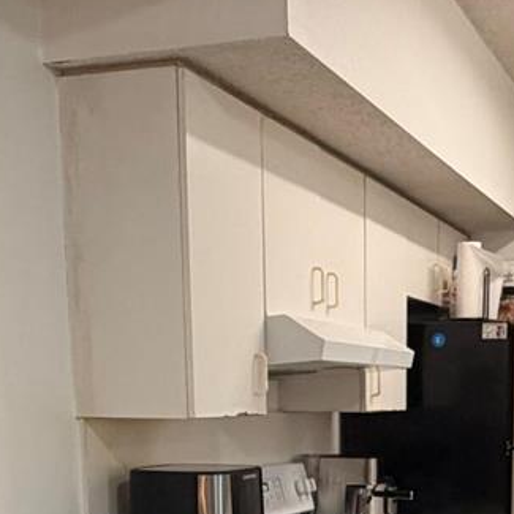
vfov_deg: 25.5
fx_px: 1025
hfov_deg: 27.6
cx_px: 410
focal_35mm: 61
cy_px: 601
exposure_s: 1/60
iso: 250
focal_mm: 2.22
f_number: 2.2
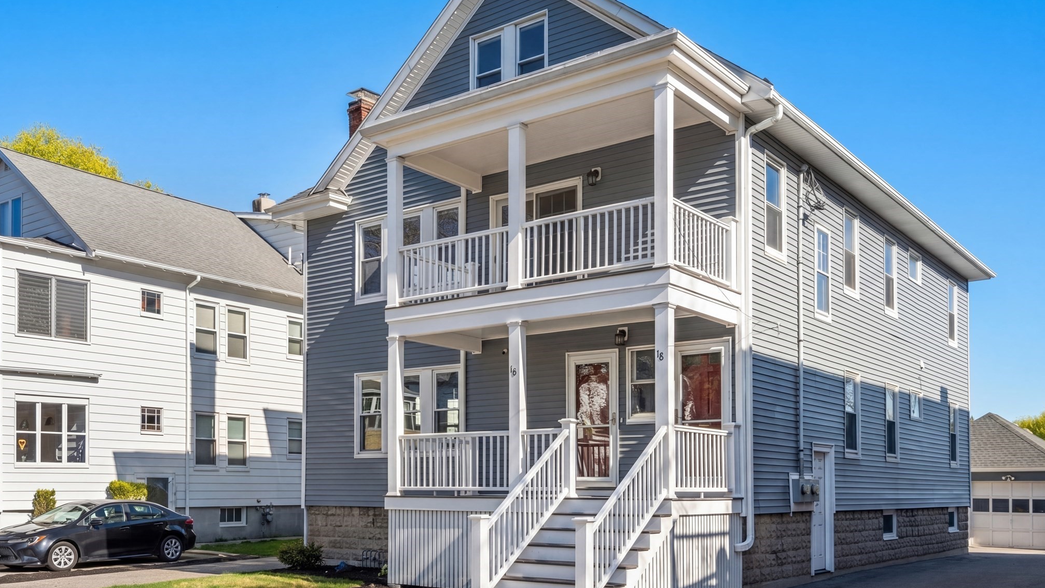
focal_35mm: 33
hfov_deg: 59.5
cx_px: 527
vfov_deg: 35.6
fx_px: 915
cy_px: 265
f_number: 7.1
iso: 400
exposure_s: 1/1000
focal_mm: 31
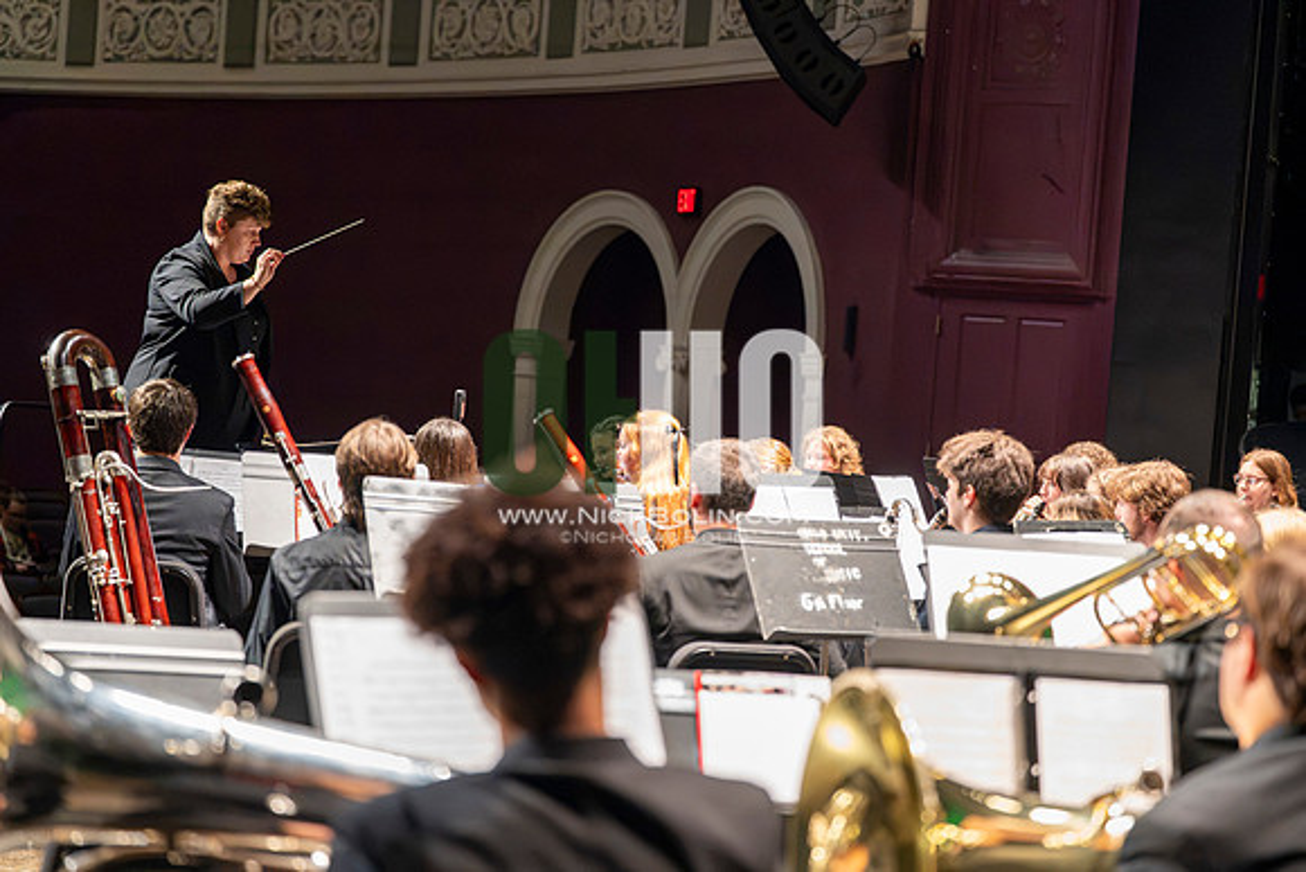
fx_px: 2975
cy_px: 436
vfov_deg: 16.7
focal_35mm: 82
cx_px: 653
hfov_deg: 24.8
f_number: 2.8
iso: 12800
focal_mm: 82
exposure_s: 1/640
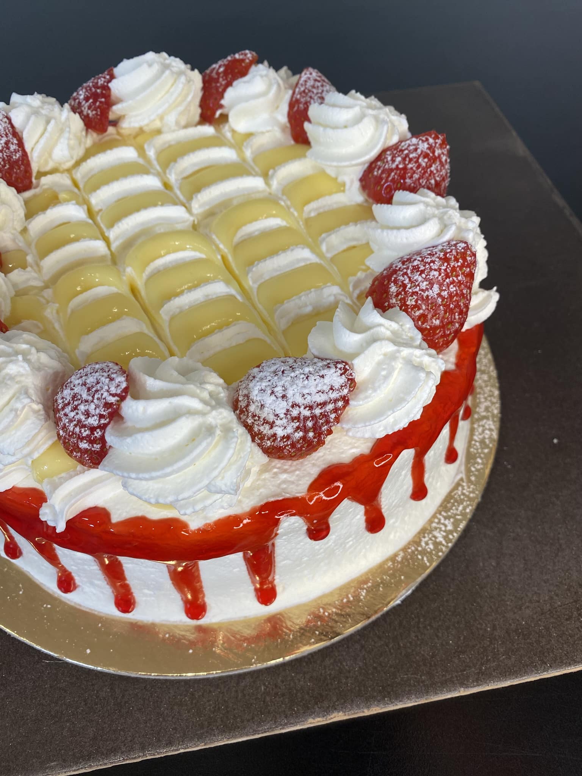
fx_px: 583
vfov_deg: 67.3
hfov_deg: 53.1
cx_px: 291
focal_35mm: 26
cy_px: 388
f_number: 1.8
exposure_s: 1/100
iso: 64
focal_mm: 4.25
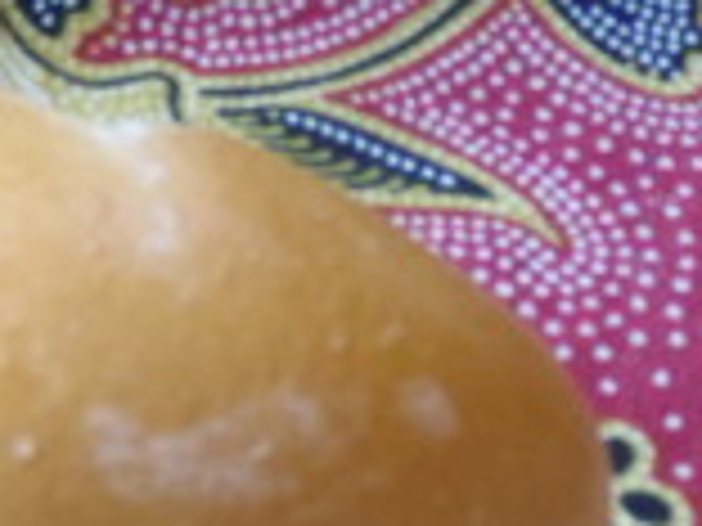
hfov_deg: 15.6
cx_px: -567
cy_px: 989
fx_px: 2190
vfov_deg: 12.4
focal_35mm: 108
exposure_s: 1/20
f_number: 3.9
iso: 200
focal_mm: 5
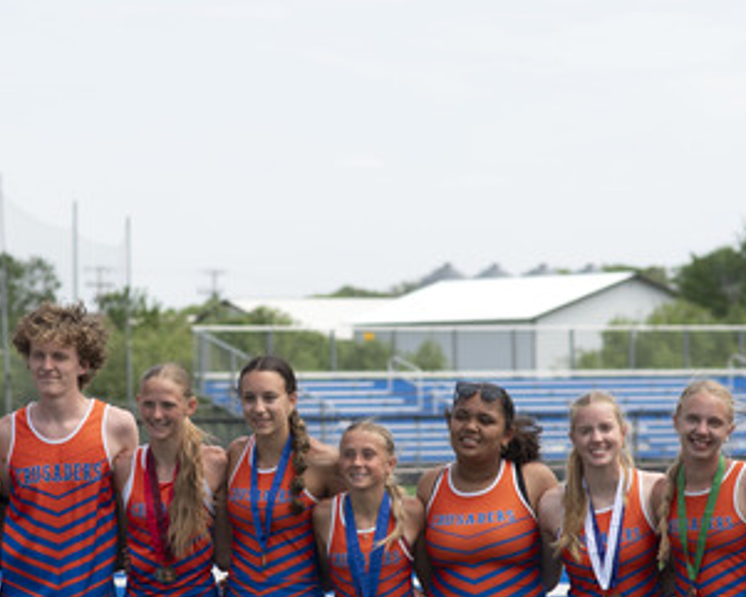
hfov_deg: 9.1
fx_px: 4682
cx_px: 295
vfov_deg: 7.3
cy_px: 435
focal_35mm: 212
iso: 100
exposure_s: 1/1250
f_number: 4
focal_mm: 85
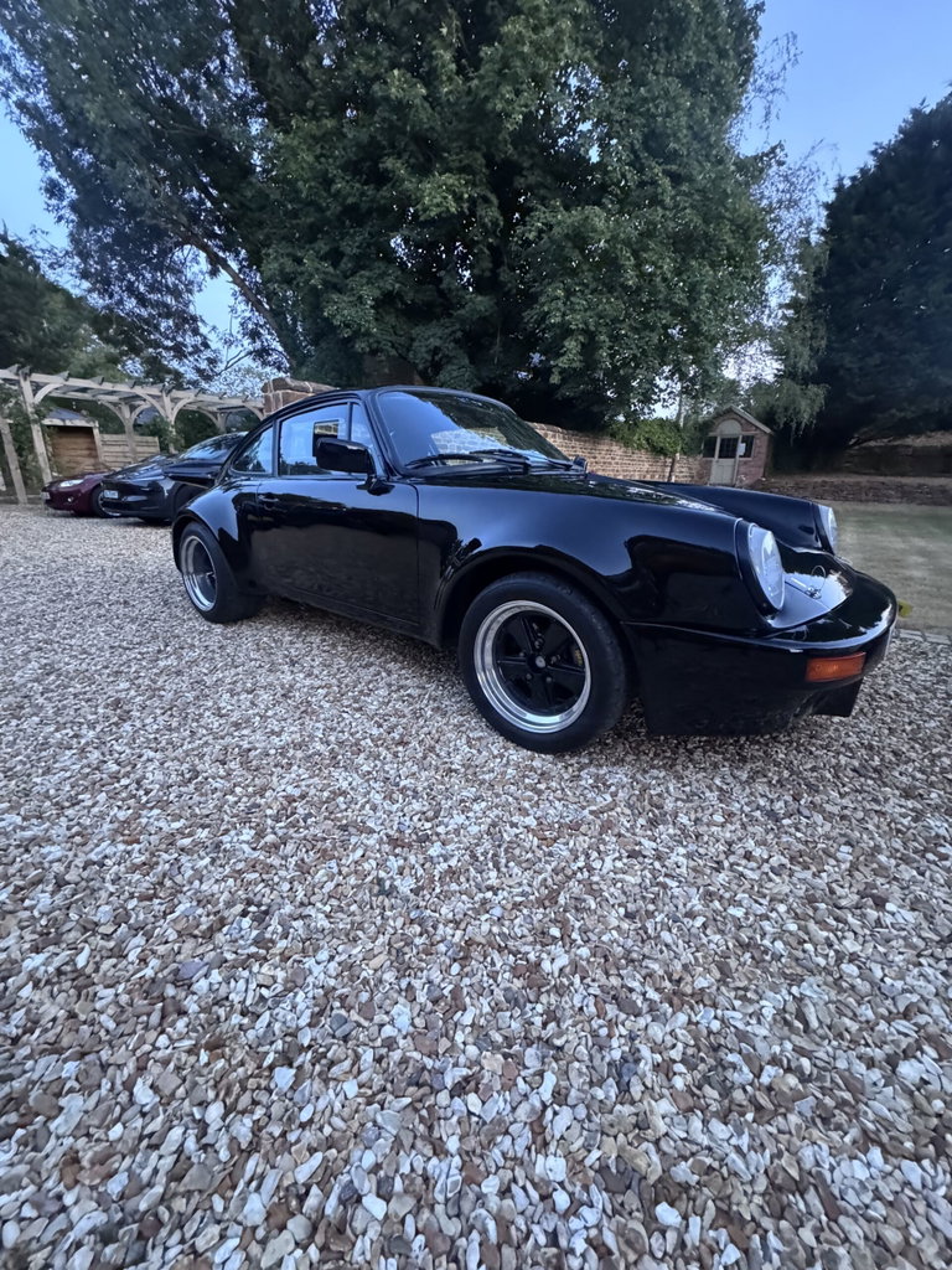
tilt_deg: -17.4
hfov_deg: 85.7
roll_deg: -1.2
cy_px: 635
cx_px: 476
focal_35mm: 14
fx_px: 513
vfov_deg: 102.1
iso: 1250
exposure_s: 1/60
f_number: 2.2
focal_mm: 2.22
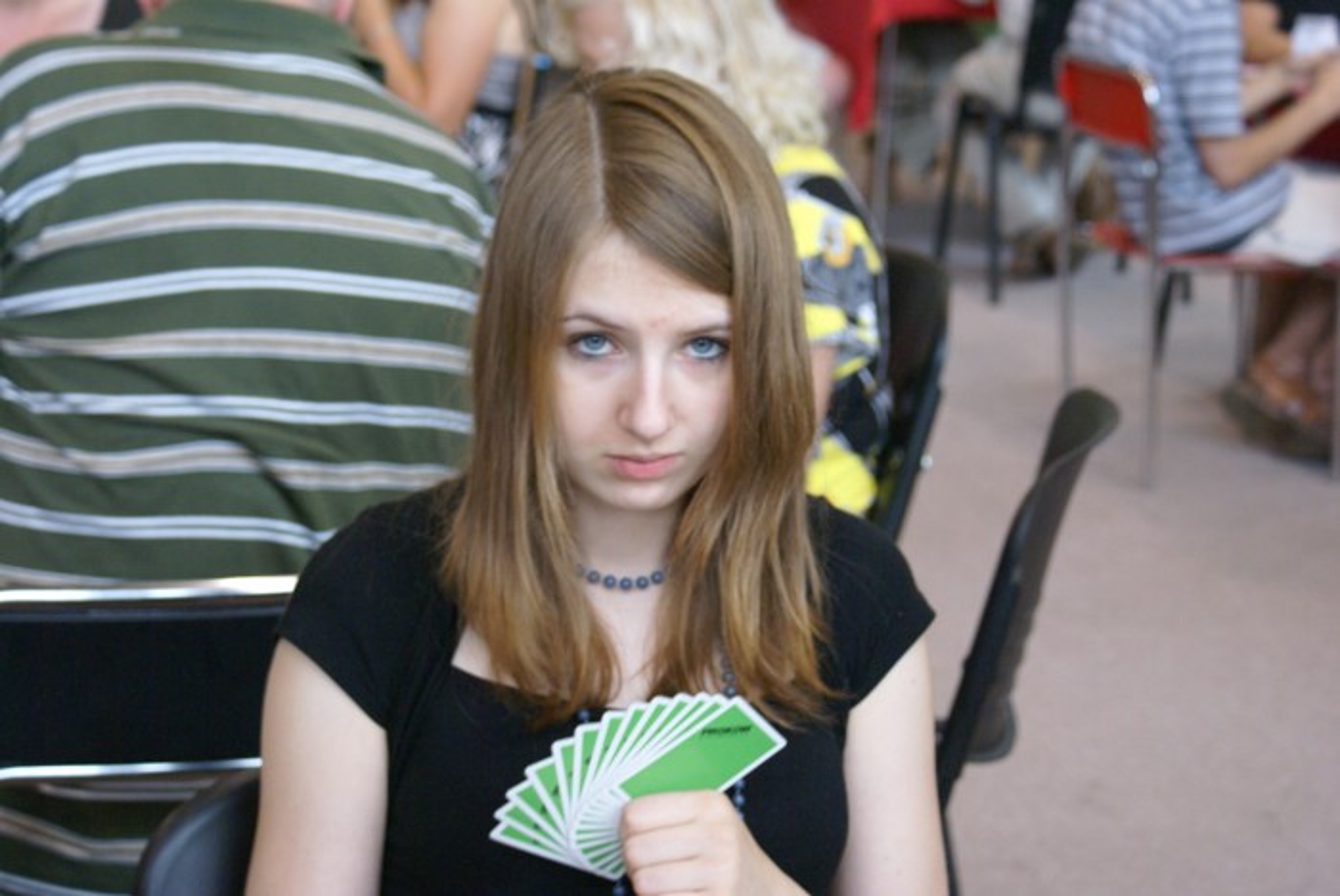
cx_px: 670
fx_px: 3073
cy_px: 448
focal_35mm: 82
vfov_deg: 16.6
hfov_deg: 24.6
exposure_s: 1/50
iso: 800
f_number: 5.6
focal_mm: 55
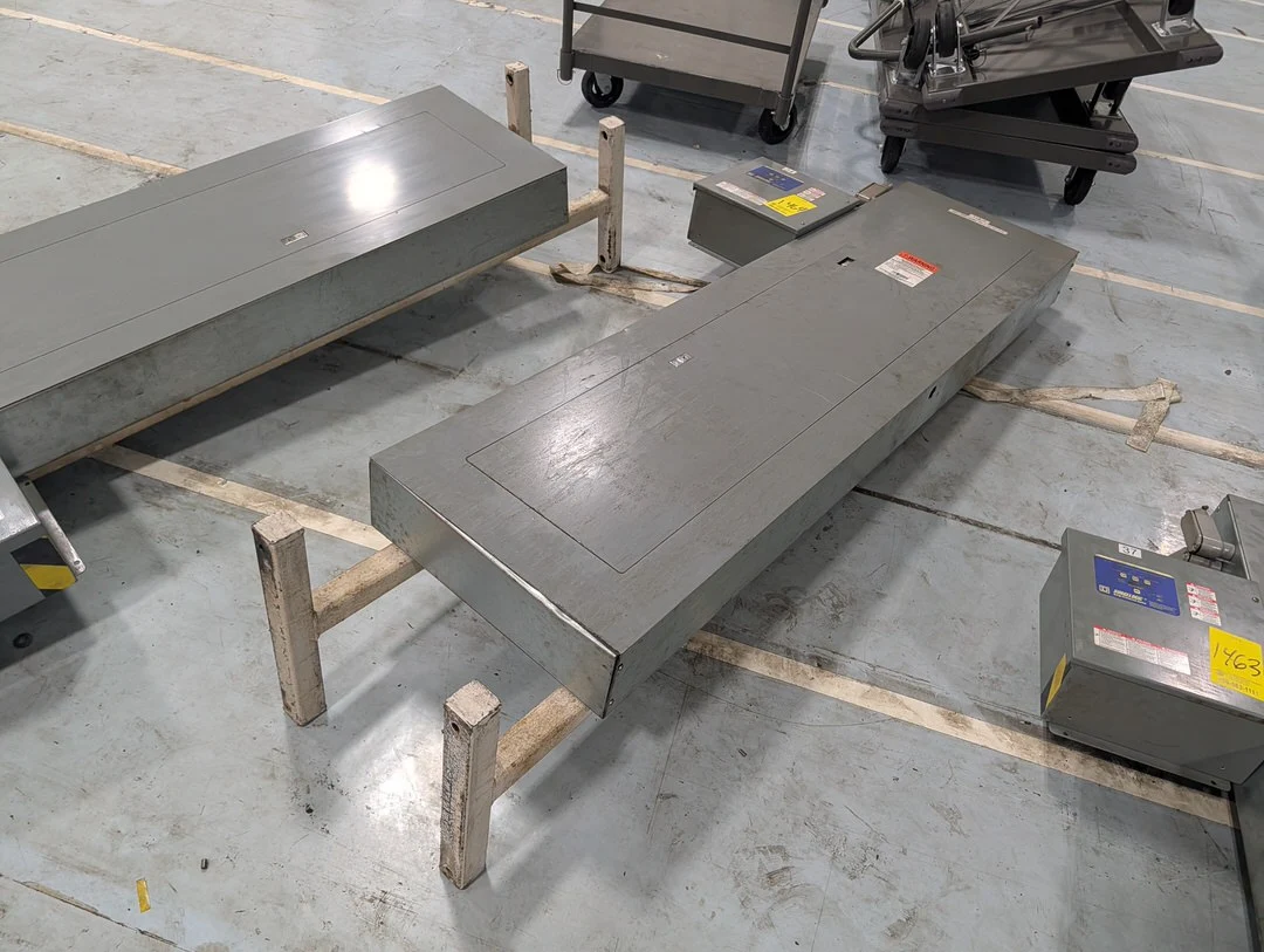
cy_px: 476
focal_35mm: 24
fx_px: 878
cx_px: 632
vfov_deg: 56.9
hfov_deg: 71.5
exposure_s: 1/692
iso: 334
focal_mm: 6.9
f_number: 1.68
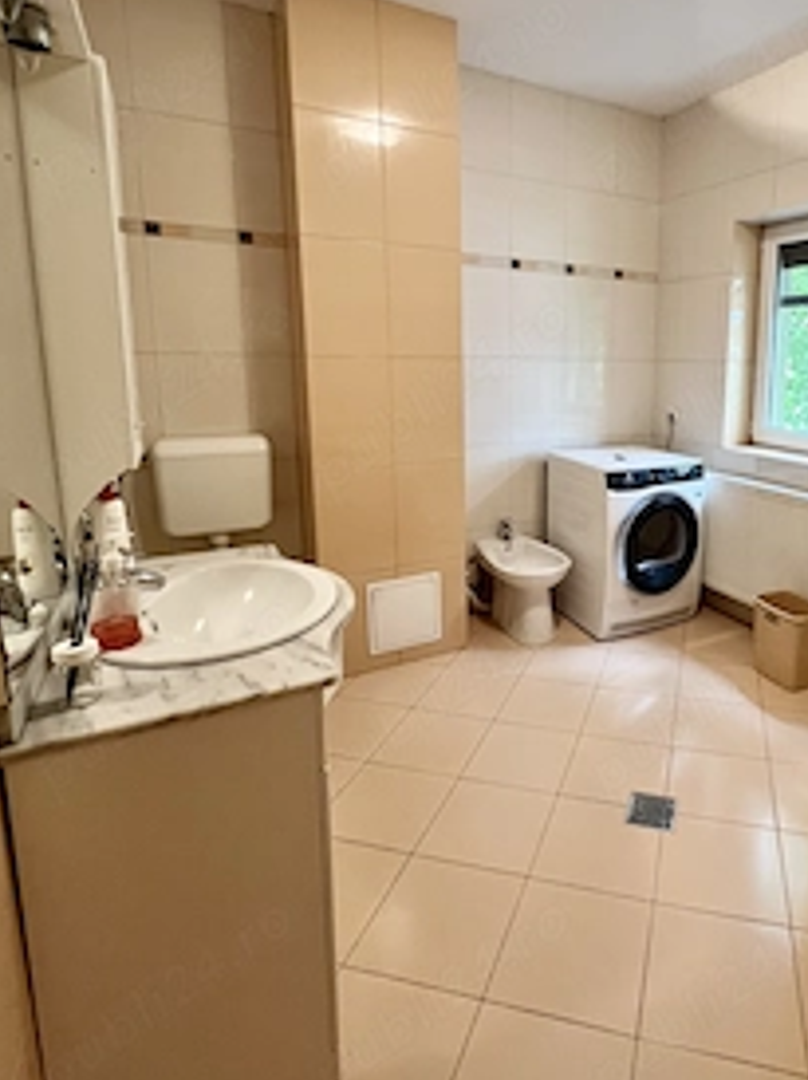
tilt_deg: -9.0
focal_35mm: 19
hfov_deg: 65.5
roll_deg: -0.7
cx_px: 579
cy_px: 461
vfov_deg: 84.2
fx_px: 592
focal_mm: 1.57
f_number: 1.8
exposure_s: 1/50
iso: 250
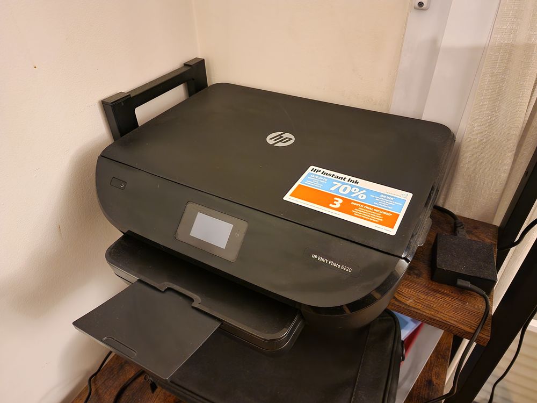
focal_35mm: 23
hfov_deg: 73.9
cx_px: 268
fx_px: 357
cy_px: 202
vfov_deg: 58.9
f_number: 1.8
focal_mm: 6.4
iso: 1000
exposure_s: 1/13
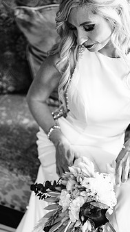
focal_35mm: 70
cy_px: 123
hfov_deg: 17.1
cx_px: 39
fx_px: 430
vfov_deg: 30.2
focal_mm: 50
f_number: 1.8
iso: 640
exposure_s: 1/100
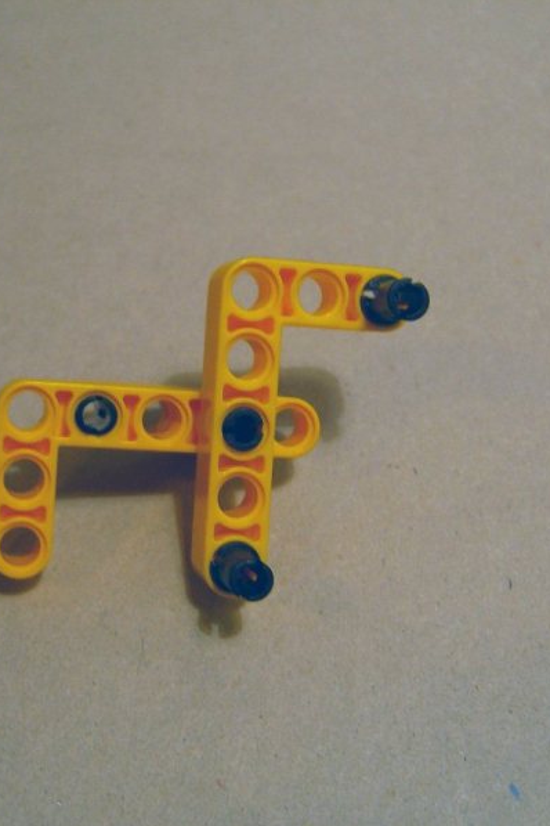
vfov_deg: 37.5
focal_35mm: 53
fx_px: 1214
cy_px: 412
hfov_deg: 25.5
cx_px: 247
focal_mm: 7.9
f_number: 2.8
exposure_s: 1/25
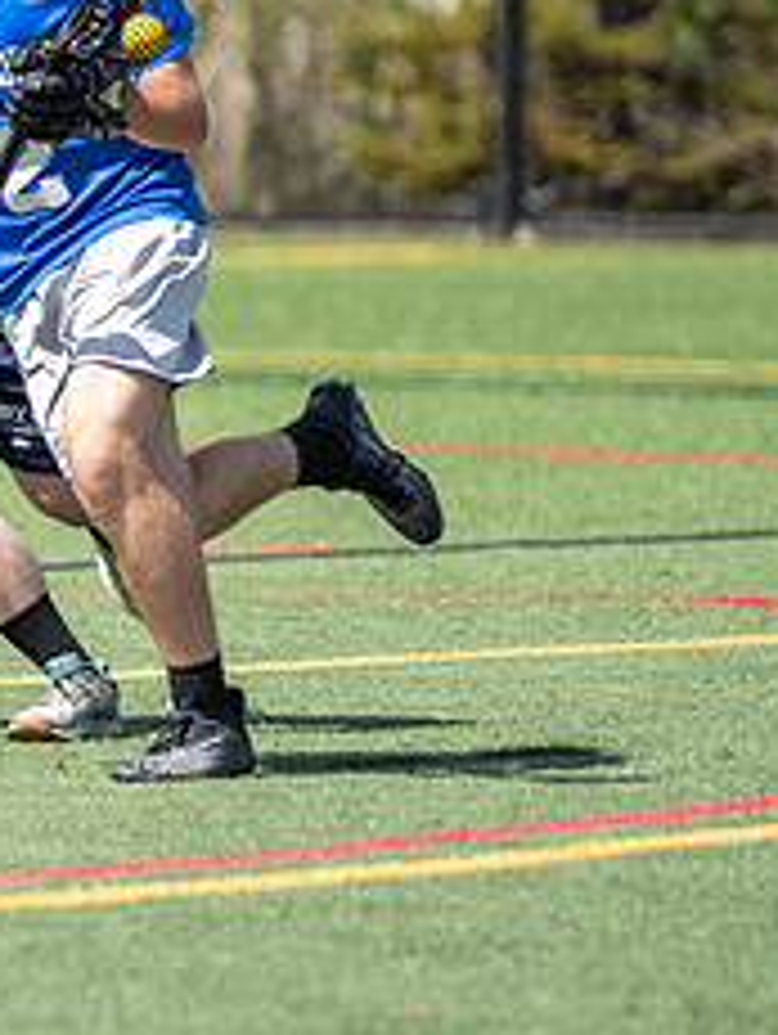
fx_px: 19652
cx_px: -511
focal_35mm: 657
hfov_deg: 2.3
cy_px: 599
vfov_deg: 3.0
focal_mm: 200
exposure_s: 1/2000
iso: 80
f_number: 2.8
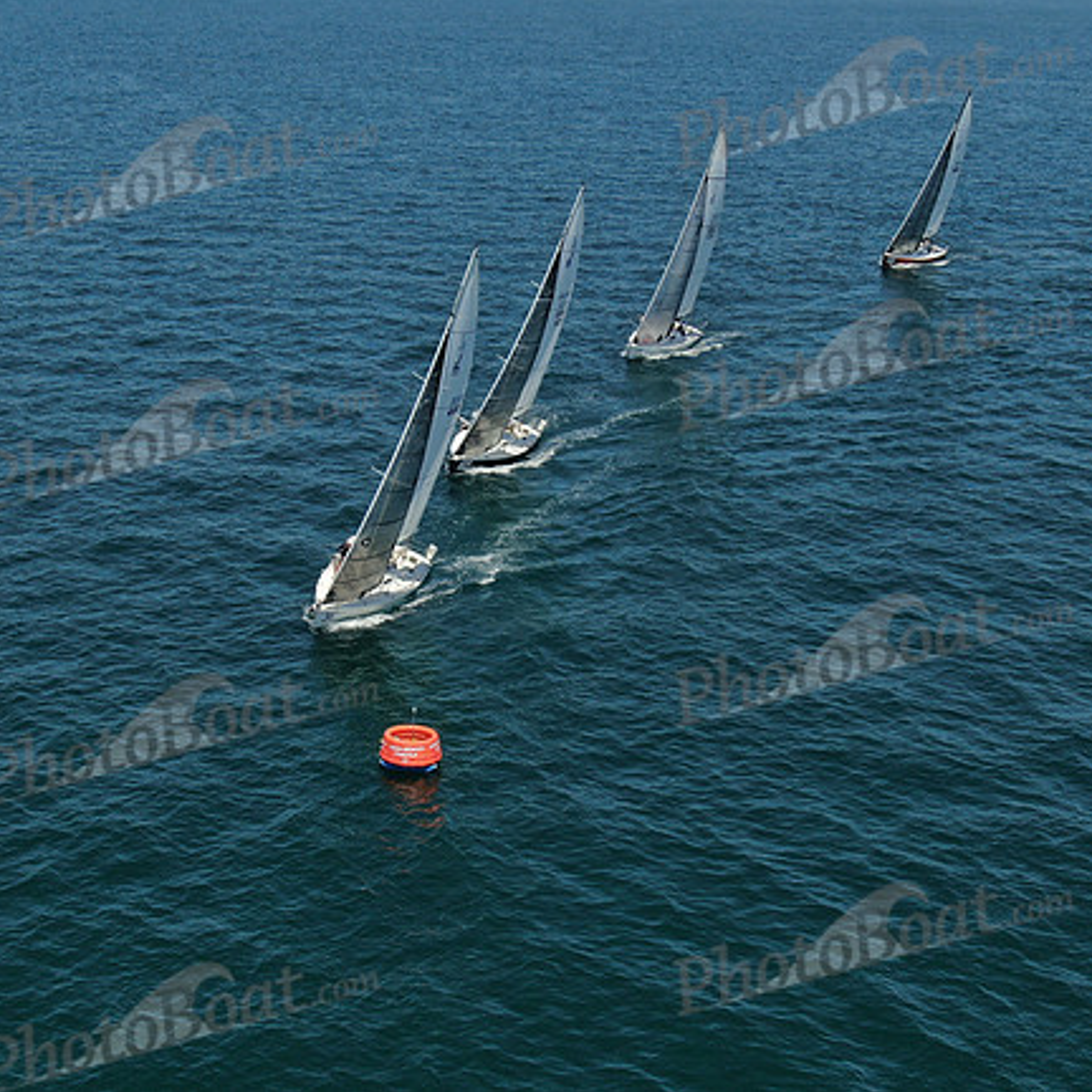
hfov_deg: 30.0
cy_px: 545
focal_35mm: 57
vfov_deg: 30.0
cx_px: 528
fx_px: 2034
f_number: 3.8
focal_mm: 8.6
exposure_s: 1/1000
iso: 100
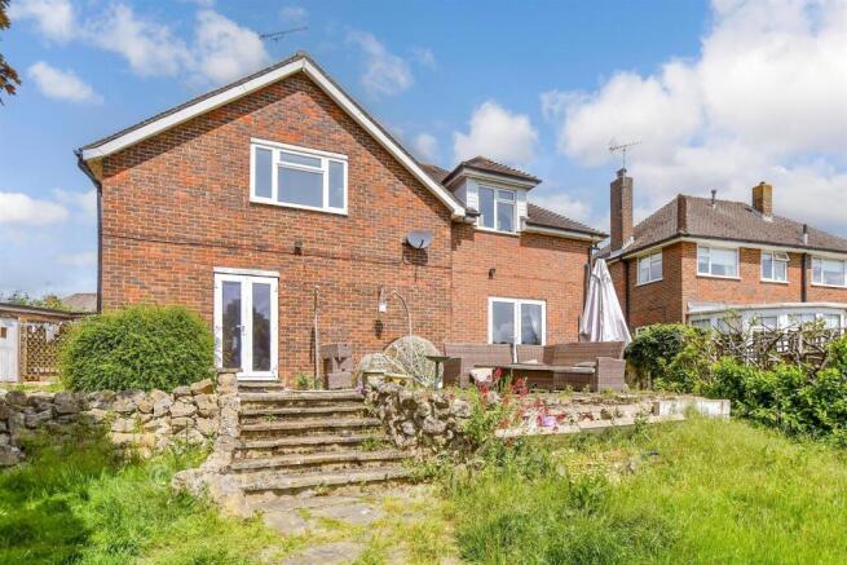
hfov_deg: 86.9
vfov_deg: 64.6
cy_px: 282
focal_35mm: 19
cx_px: 424
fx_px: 447
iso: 250
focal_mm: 13
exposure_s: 1/800
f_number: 8
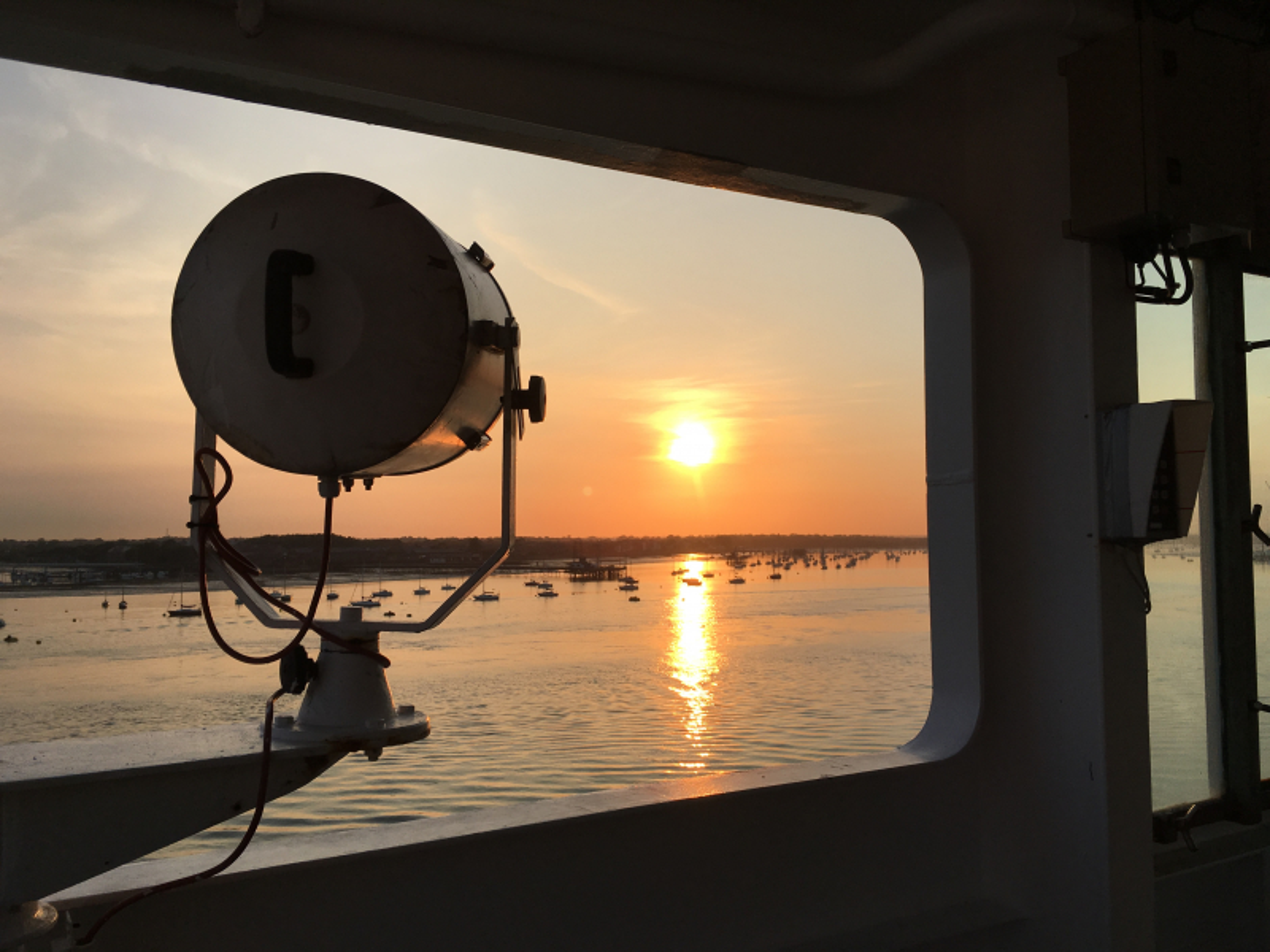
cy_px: 476
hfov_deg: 61.7
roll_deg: +0.0
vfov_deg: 48.2
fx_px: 1064
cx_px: 635
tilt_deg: +2.9
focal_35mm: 29
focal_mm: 4.15
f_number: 2.2
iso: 25
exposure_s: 1/1451
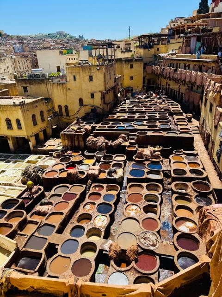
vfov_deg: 71.6
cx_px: 111
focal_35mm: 24
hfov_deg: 56.8
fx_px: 205
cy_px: 148
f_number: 1.78
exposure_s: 1/2959
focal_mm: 6.76
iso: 80
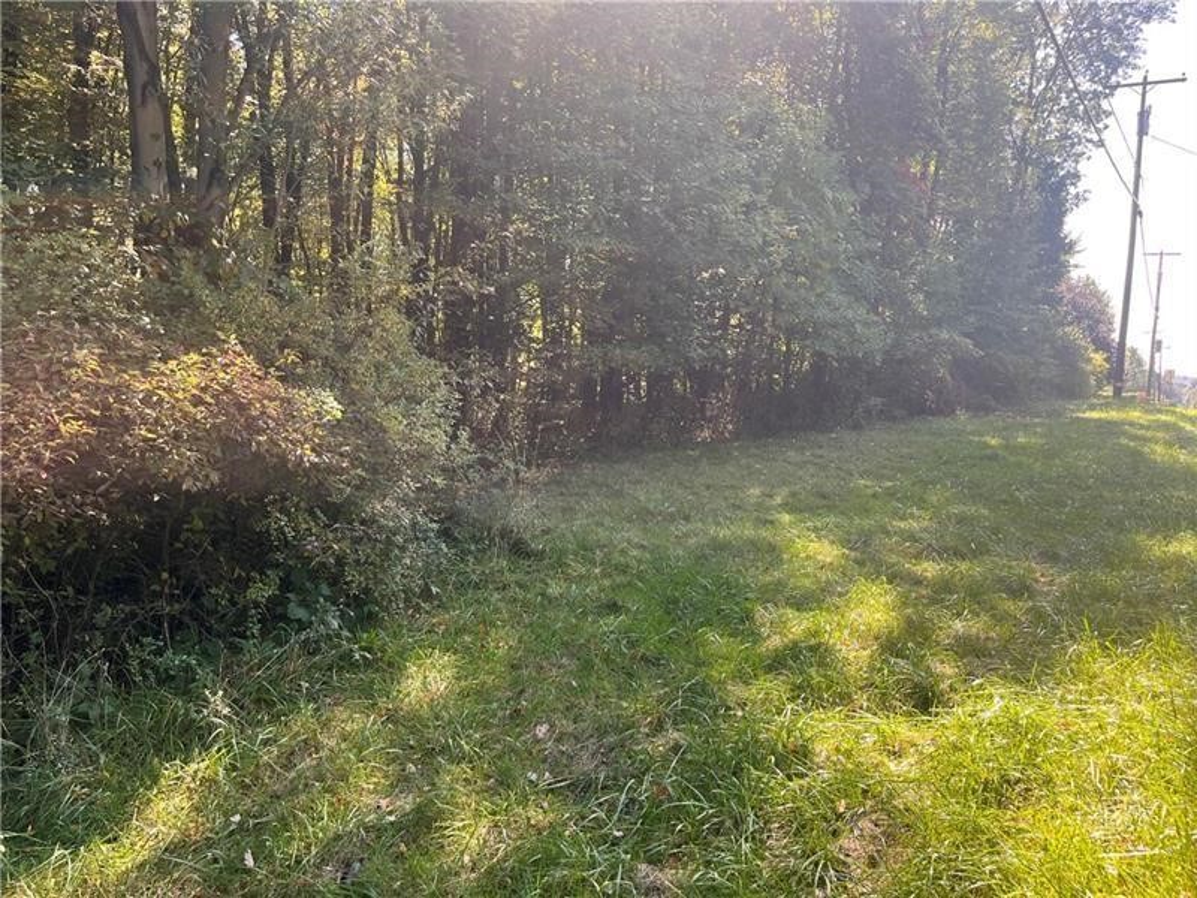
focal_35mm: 26
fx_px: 899
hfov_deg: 67.3
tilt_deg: -2.5
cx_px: 598
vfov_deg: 53.1
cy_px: 449
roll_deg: -0.7
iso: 50
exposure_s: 1/345
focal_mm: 5.1
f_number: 1.6
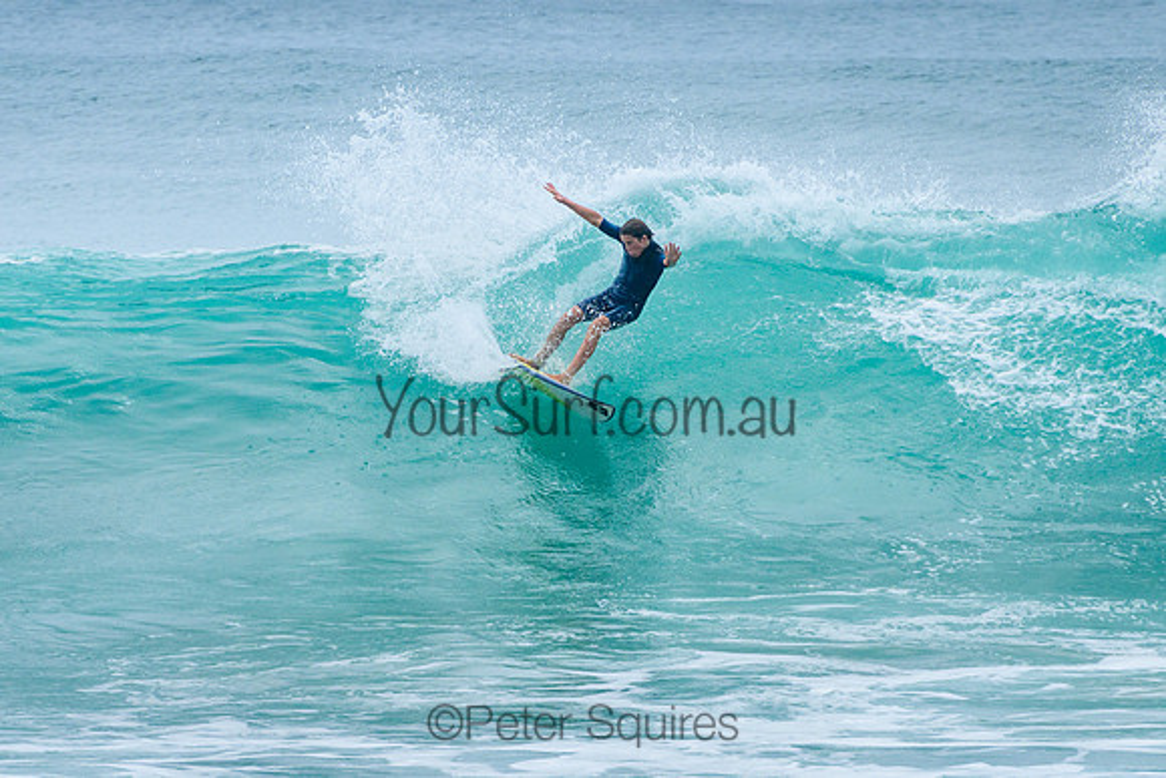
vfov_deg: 2.5
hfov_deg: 3.7
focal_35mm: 550
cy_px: 386
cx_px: 555
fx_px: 17828
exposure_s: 1/2000
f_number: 9
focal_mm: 400
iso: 500
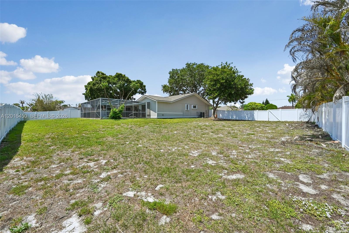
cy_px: 116
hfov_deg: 104.3
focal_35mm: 14
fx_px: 136
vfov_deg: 81.2
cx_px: 174
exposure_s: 1/3200
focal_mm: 14
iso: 1000
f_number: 8
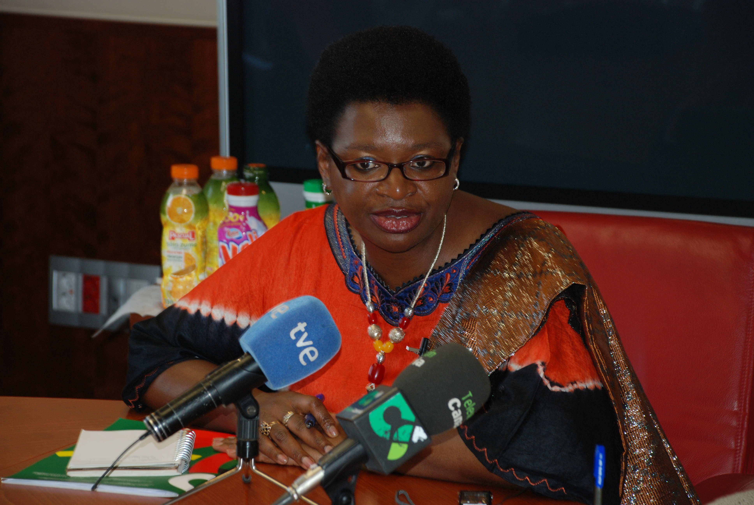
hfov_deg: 16.1
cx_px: 377
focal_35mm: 128
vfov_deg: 10.8
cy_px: 252
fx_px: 2674
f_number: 5.6
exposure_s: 1/60
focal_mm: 85
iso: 320
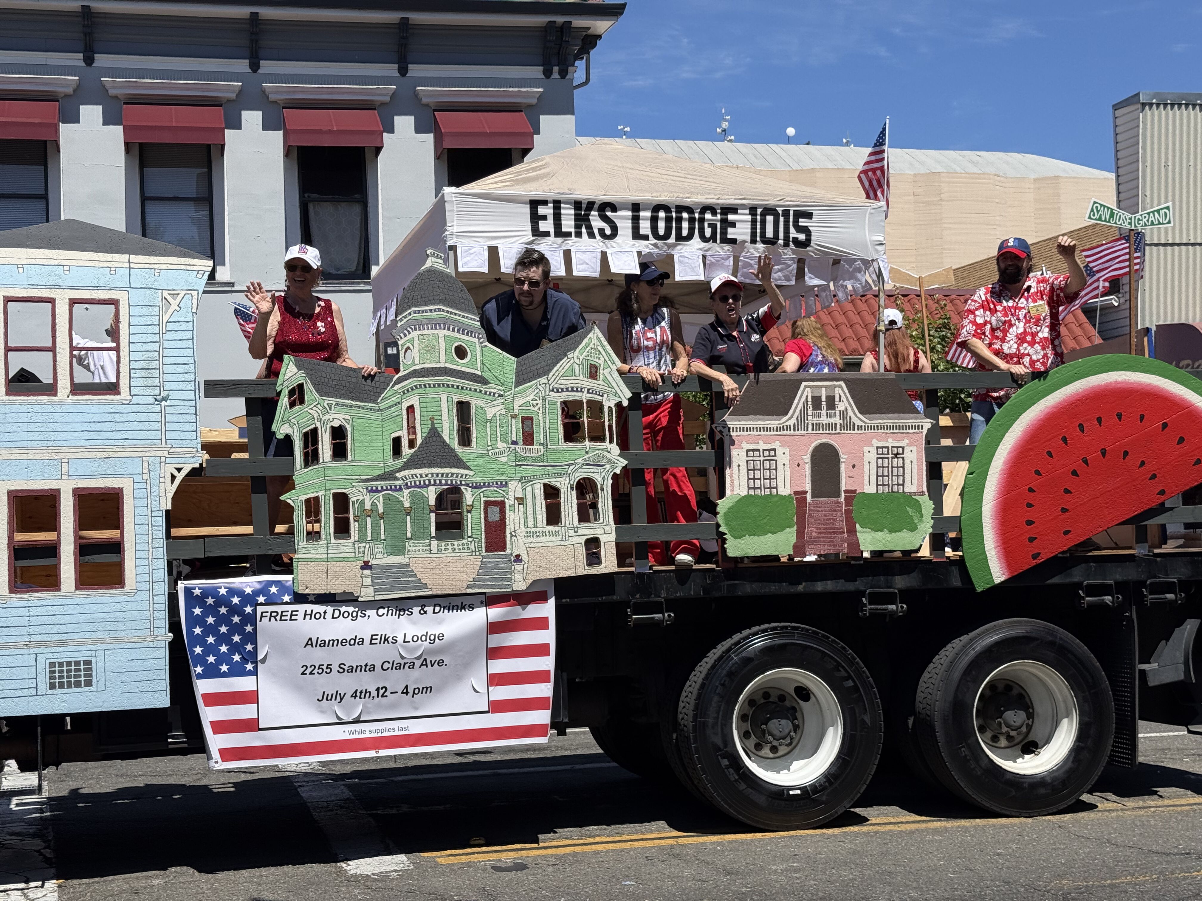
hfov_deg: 39.7
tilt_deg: +3.0
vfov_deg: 30.3
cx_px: 601
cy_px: 450
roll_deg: +2.2
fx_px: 1667
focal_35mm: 48
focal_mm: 6.76
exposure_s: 1/7143
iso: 64
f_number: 1.78
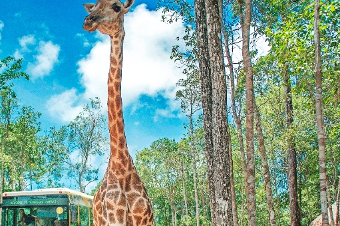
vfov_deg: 29.4
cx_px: 85
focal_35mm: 45
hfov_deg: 42.3
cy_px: 169
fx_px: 425
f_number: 3.5
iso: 640
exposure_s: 1/5000
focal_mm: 24
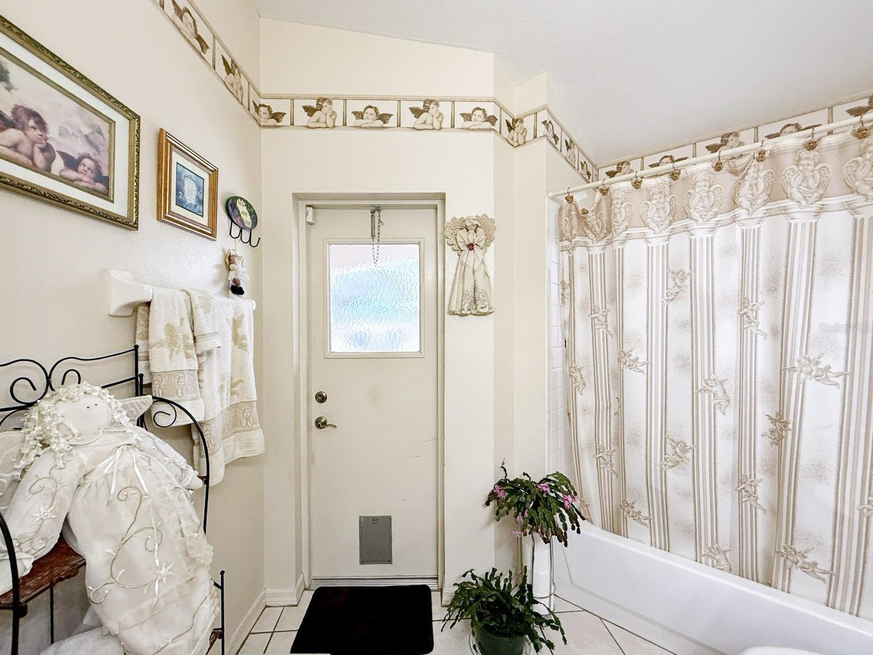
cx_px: 436
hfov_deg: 102.1
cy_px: 328
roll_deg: +1.4
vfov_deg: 85.7
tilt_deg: -0.4
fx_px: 353
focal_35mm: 14
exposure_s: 1/120
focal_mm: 2.22
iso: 200
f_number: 2.2
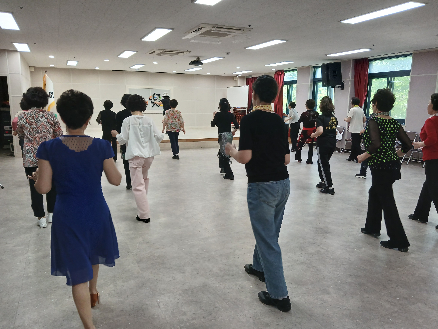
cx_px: 219
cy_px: 164
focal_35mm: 27
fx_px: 342
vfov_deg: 51.4
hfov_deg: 65.3
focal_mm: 3.98
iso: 160
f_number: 1.8
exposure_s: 1/60
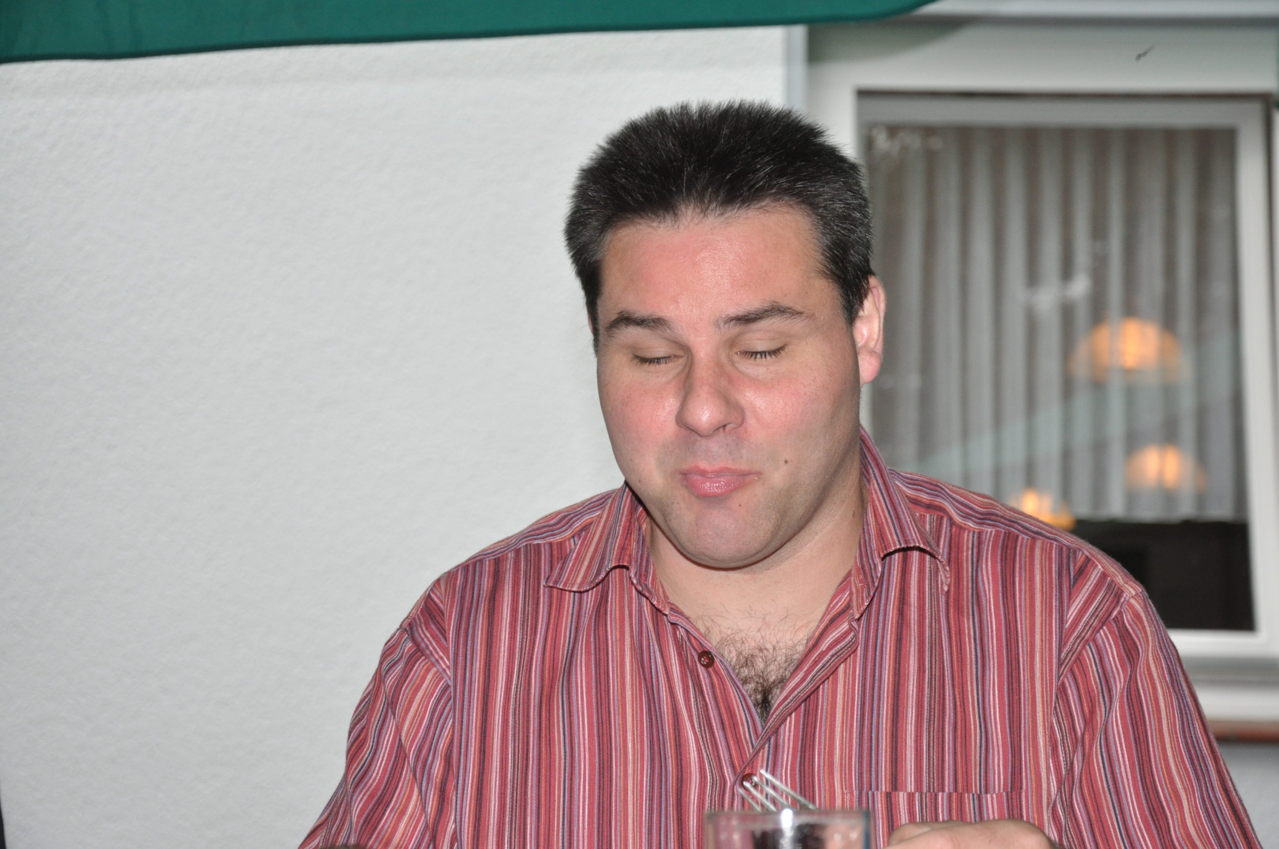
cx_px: 640
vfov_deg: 15.7
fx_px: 3087
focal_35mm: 87
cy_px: 424
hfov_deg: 23.4
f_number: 5
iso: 800
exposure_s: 1/60
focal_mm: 58
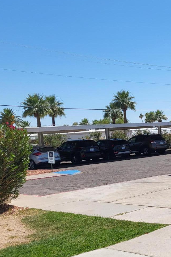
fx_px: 399
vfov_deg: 35.6
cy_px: 150
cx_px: 213
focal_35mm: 56
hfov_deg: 22.1
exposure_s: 1/3850
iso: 50
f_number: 1.8
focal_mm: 4.25
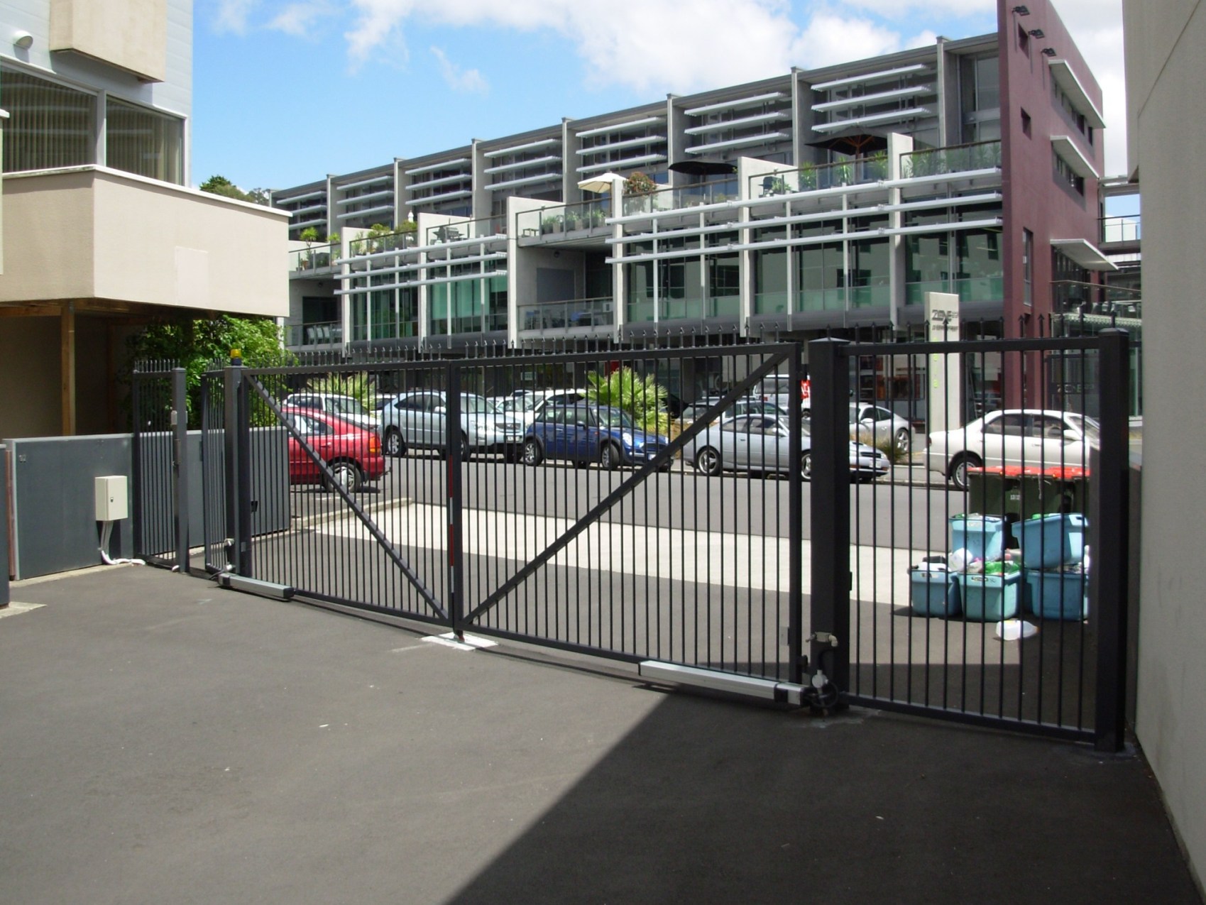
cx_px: 603
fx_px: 1324
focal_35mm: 38
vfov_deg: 37.7
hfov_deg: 49.0
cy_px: 452
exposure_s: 1/912
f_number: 2.9
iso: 50
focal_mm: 6.3
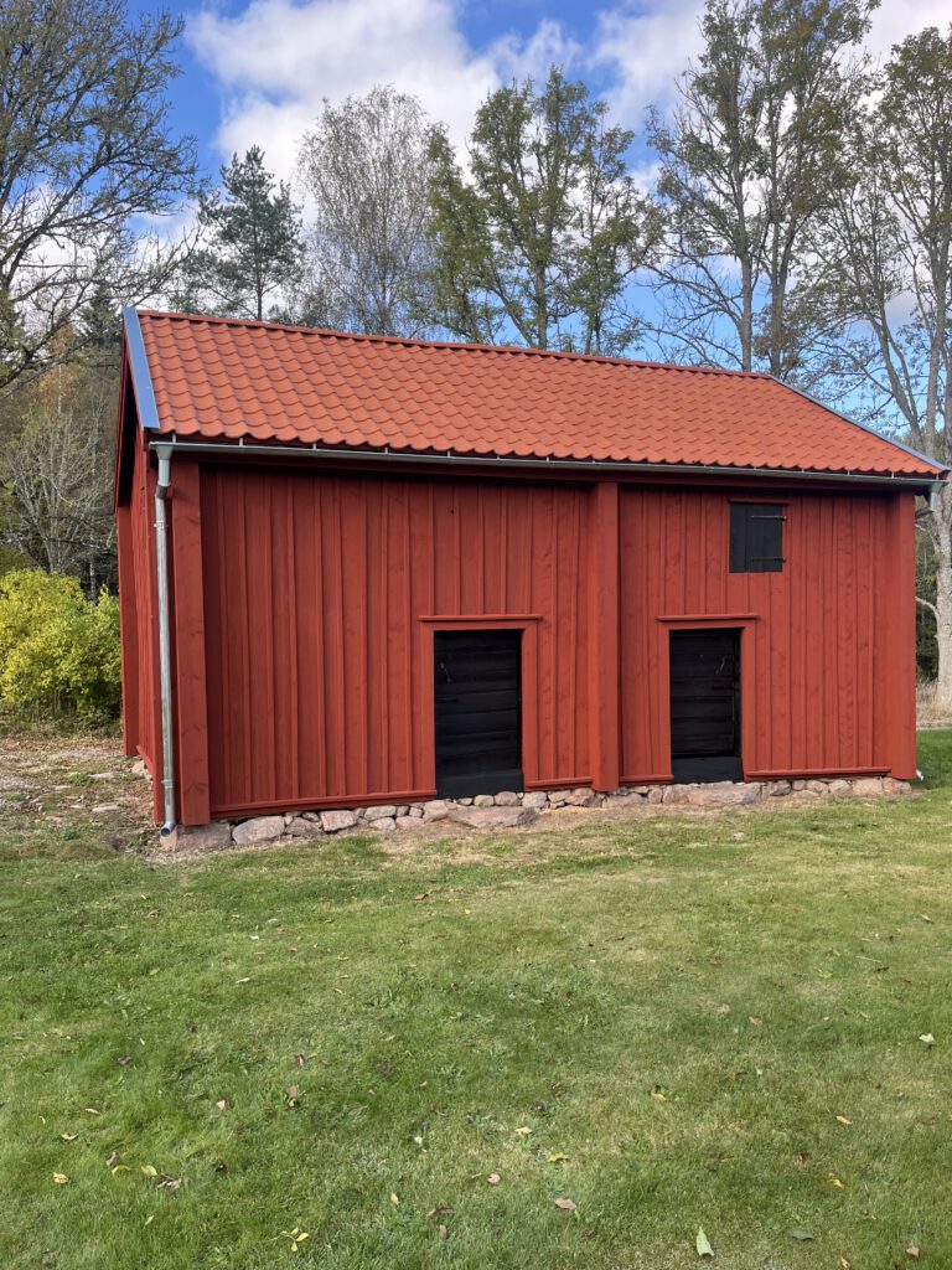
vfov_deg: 67.3
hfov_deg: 53.1
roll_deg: +0.8
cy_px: 635
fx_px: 953
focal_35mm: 26
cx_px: 476
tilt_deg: +0.7
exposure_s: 1/569
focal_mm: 5.1
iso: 50
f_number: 1.6
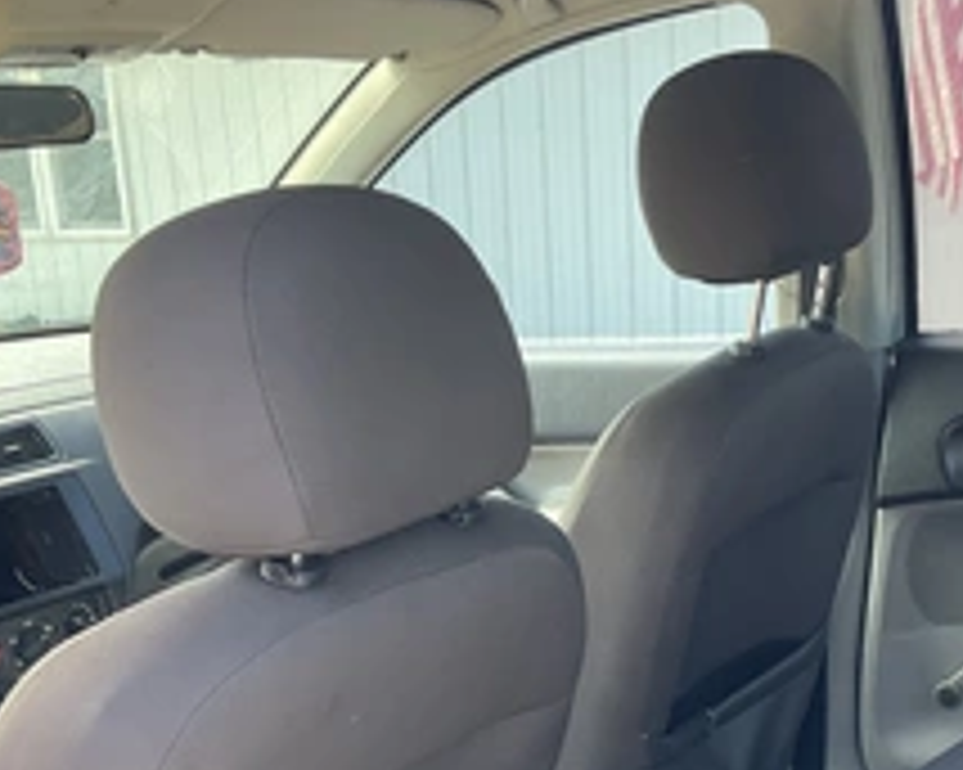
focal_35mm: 53
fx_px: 1510
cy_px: 666
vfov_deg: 27.7
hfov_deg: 35.1
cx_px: 621
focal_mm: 3
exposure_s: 1/122
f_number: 1.8
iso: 40
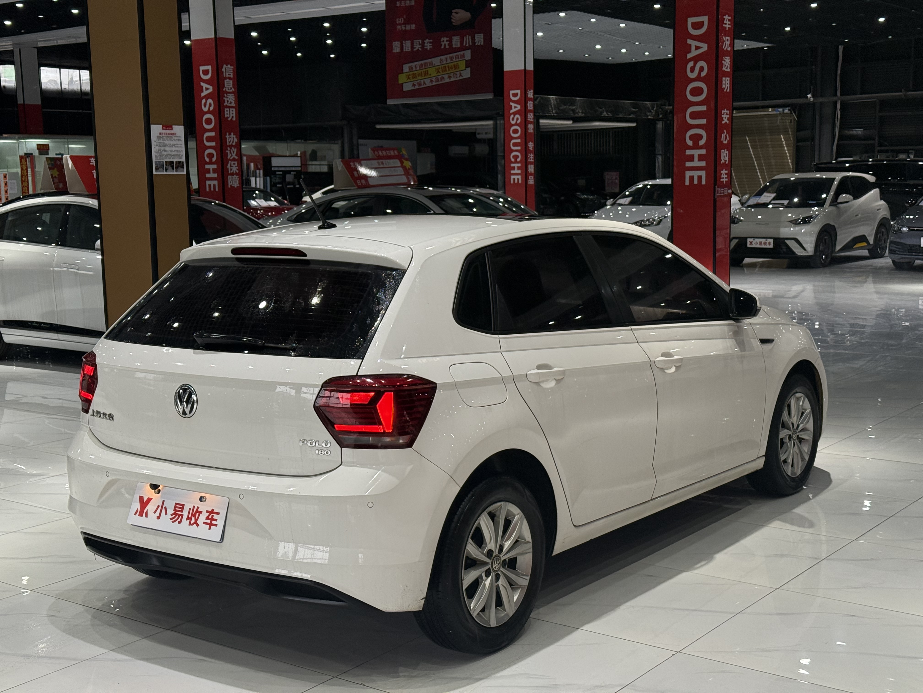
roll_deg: +1.2
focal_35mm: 48
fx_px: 1280
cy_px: 346
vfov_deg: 30.3
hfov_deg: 39.7
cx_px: 462
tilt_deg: -7.4
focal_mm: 6.76
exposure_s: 1/100
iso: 160
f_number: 1.78
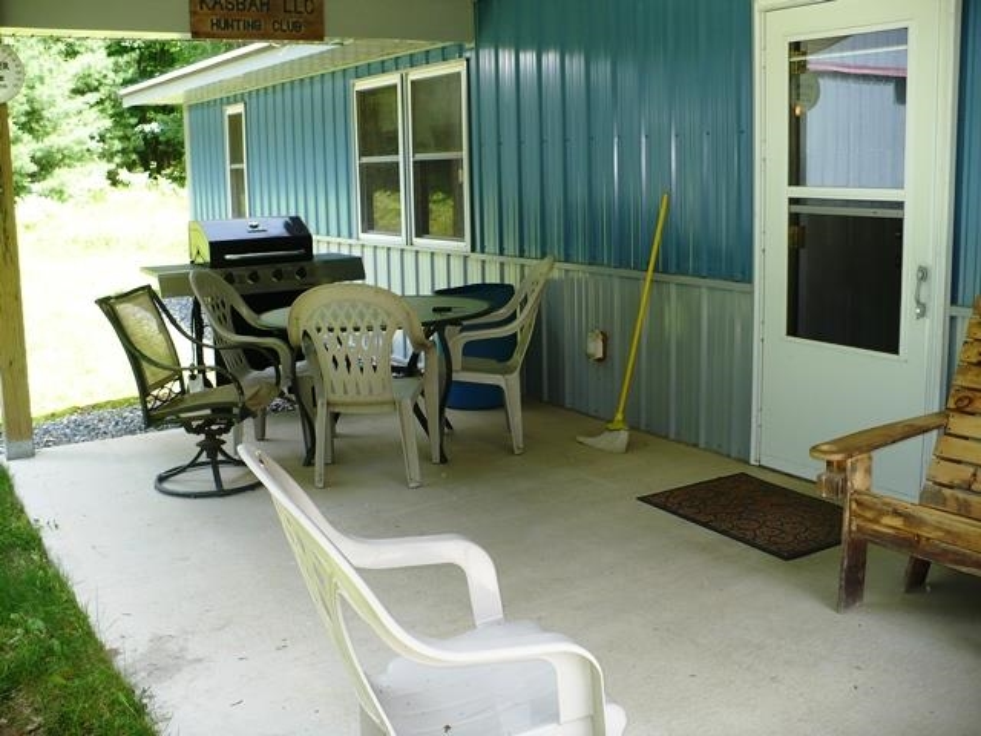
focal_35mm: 37
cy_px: 368
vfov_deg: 38.7
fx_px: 1049
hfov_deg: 50.1
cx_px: 490
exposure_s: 1/100
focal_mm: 6.1
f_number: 2.8
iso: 100
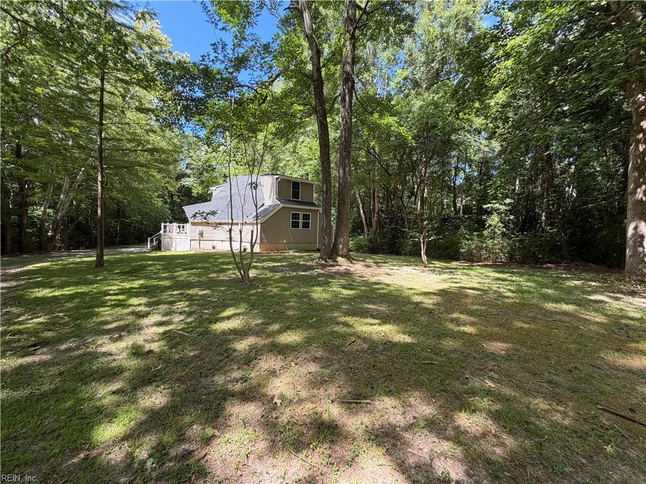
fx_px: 261
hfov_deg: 102.1
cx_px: 323
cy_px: 242
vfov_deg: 85.7
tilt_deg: -2.7
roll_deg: -1.8
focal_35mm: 14
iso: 50
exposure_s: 1/176
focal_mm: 2.22
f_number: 2.2
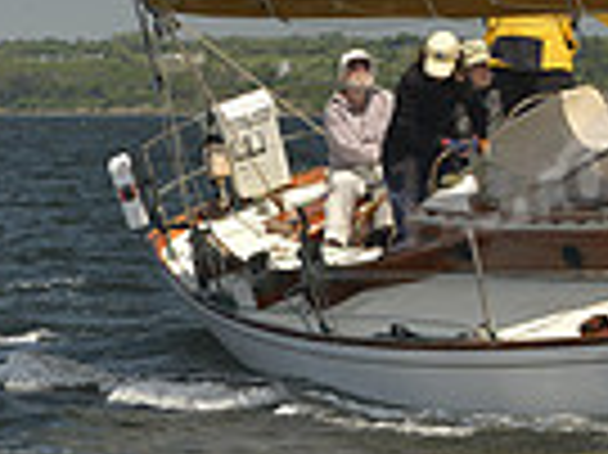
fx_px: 5949
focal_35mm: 339
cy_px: -142
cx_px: 1202
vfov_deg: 4.4
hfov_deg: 5.7
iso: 280
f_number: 7.1
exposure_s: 1/800
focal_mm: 82
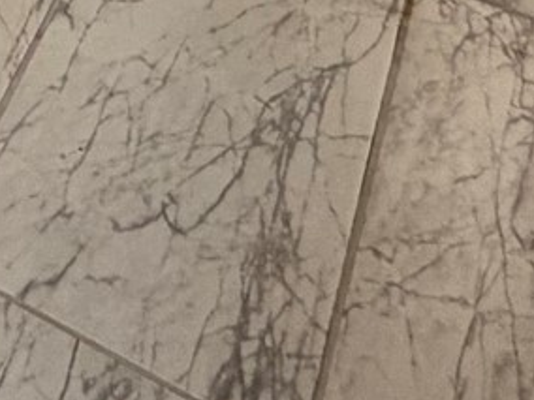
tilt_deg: -11.4
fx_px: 1558
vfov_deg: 9.8
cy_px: -905
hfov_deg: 16.2
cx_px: -446
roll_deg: +1.1
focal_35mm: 101
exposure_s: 1/120
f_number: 2.2
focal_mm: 2.22
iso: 160
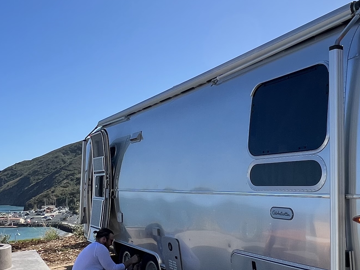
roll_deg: +2.0
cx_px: 139
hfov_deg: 46.4
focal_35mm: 40
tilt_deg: +5.0
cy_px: 143
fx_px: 416
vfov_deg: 36.0
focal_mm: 1.57
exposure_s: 1/2370
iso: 32
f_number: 1.8
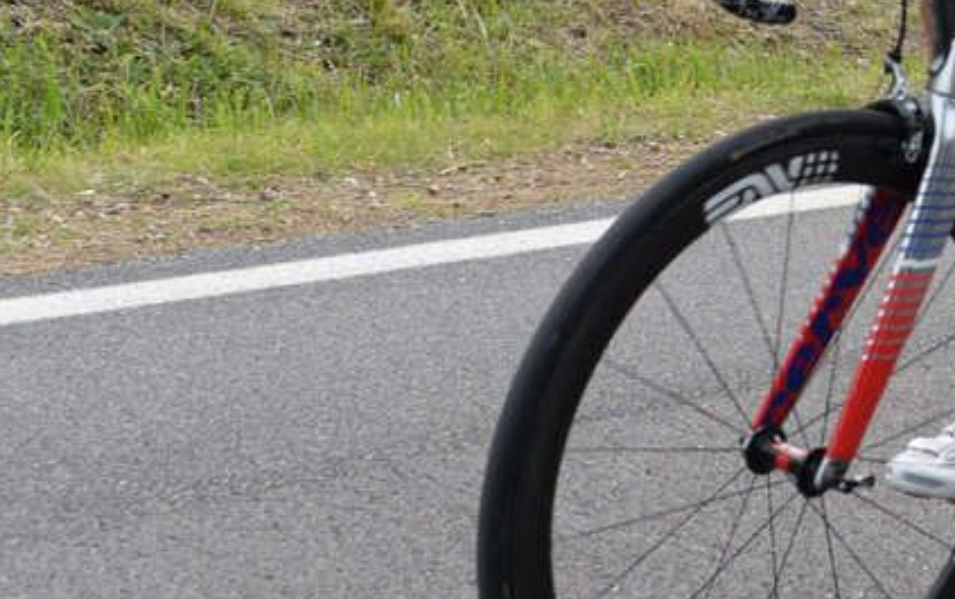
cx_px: 1258
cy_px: -66
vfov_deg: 12.7
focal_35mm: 101
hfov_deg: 19.0
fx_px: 2630
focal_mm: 35
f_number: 5
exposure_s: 1/1000
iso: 1000
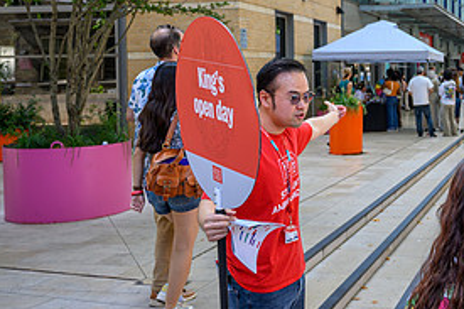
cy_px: 95
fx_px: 657
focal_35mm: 51
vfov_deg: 26.3
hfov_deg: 35.4
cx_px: 457
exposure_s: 1/160
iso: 320
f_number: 4
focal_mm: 24
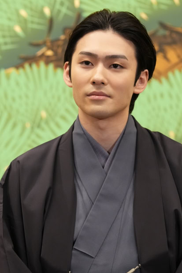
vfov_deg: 7.3
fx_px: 2130
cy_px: 191
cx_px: 102
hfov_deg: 4.9
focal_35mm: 281
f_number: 4
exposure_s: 1/200
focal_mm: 151
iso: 4000
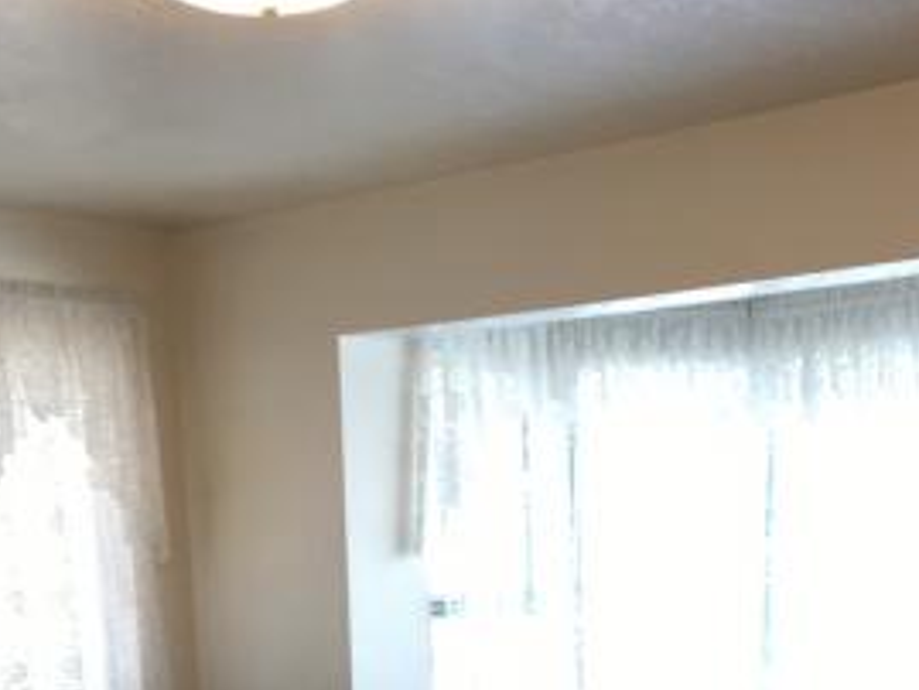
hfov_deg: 28.1
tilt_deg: -8.0
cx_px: 547
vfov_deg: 20.1
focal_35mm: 69
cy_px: 810
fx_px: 1833
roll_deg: +0.4
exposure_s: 1/30
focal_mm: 4.15
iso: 40
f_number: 2.2
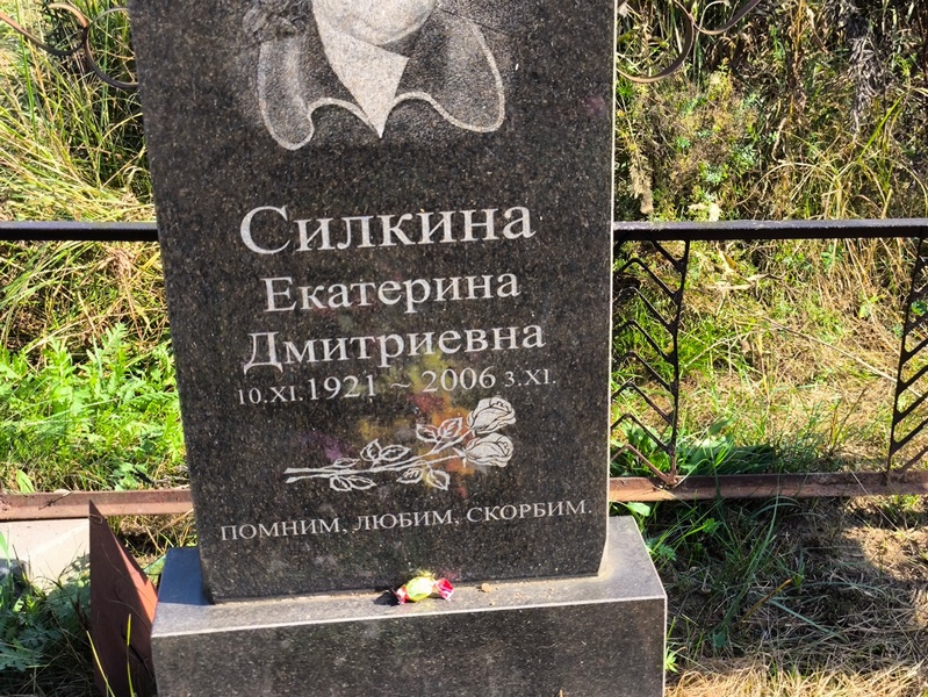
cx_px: 464
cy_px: 348
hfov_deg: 38.2
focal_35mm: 50
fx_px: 1341
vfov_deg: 29.1
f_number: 1.7
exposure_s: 1/353
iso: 50
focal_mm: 4.71
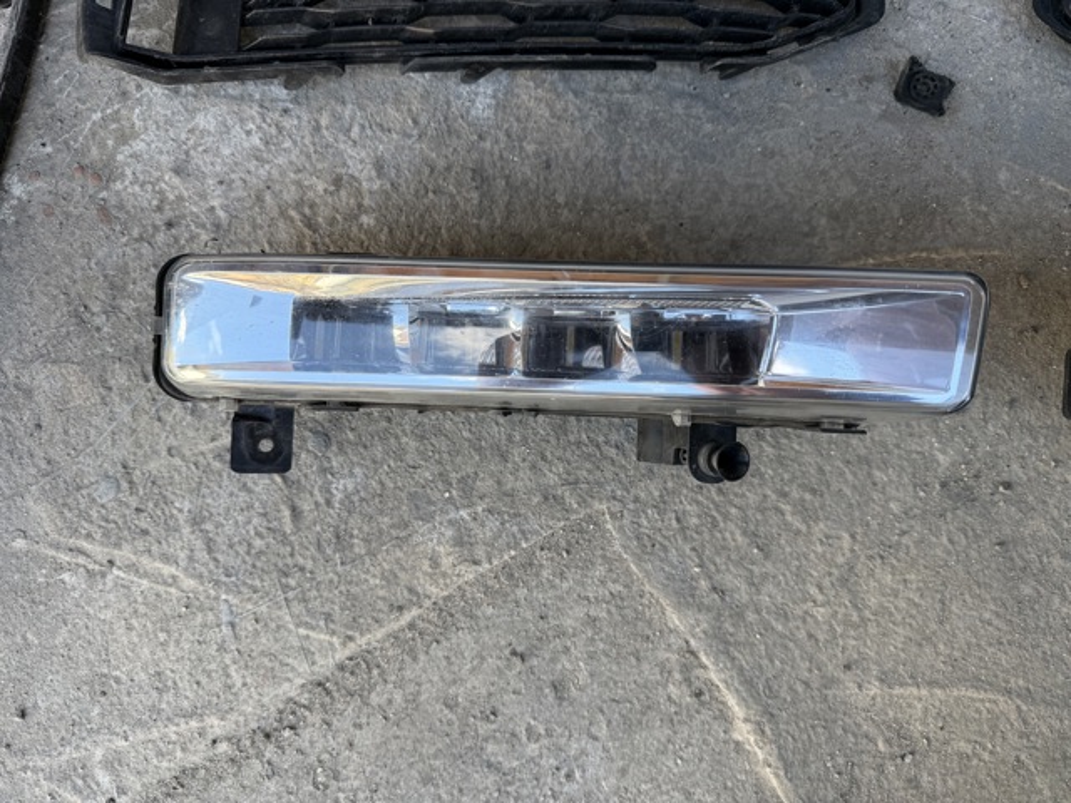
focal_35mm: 24
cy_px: 402
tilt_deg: -84.0
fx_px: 743
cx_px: 536
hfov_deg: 71.6
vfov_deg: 56.8
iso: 100
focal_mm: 6.76
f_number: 1.78
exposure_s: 1/370
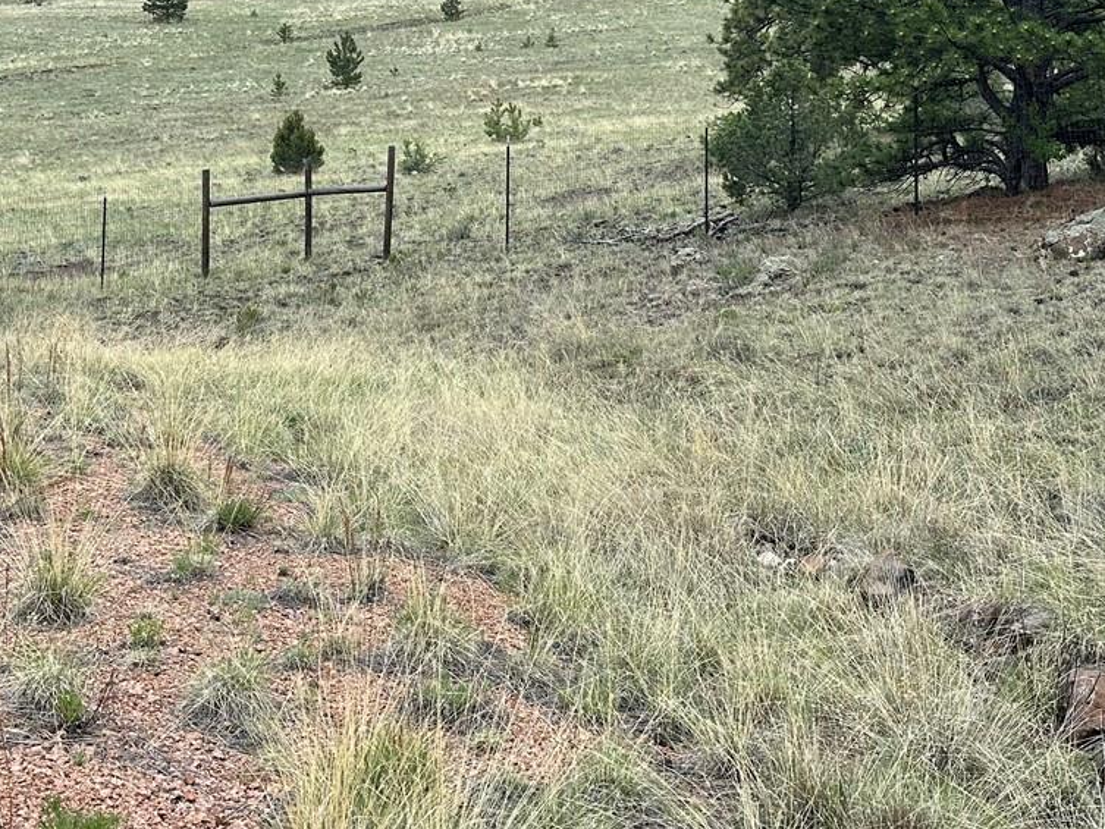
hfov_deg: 37.3
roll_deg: -0.9
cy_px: 114
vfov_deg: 27.7
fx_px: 1628
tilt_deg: -4.1
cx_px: 436
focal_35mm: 51
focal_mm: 6.86
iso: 80
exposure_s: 1/2809
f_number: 1.78
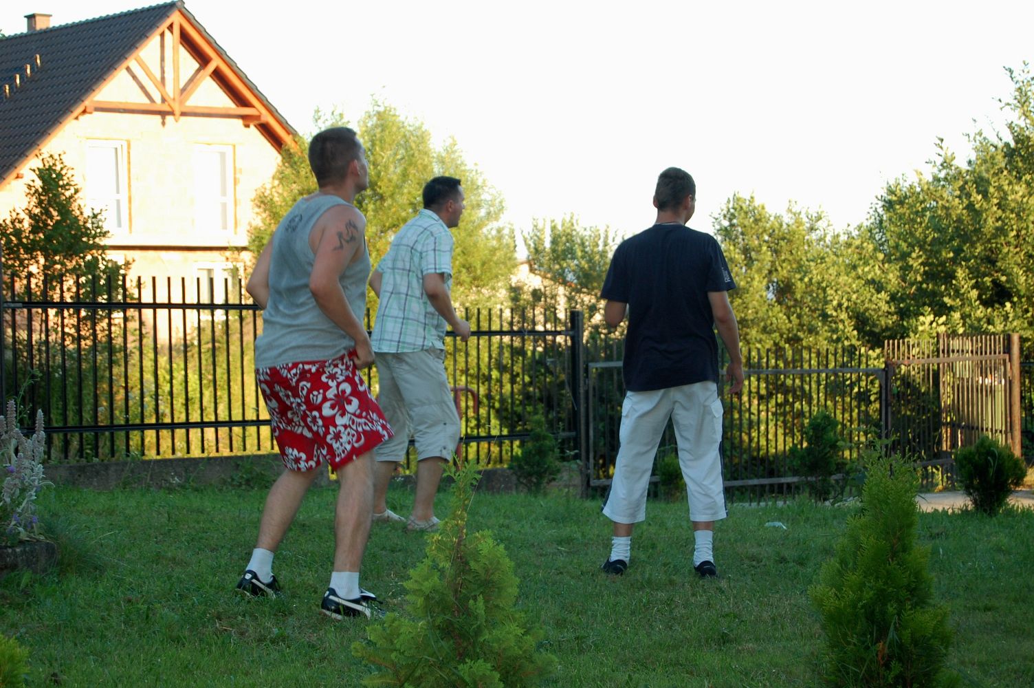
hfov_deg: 24.6
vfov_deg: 16.5
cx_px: 517
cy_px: 344
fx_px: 2367
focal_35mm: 82
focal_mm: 55
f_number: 5.6
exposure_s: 1/160
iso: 400
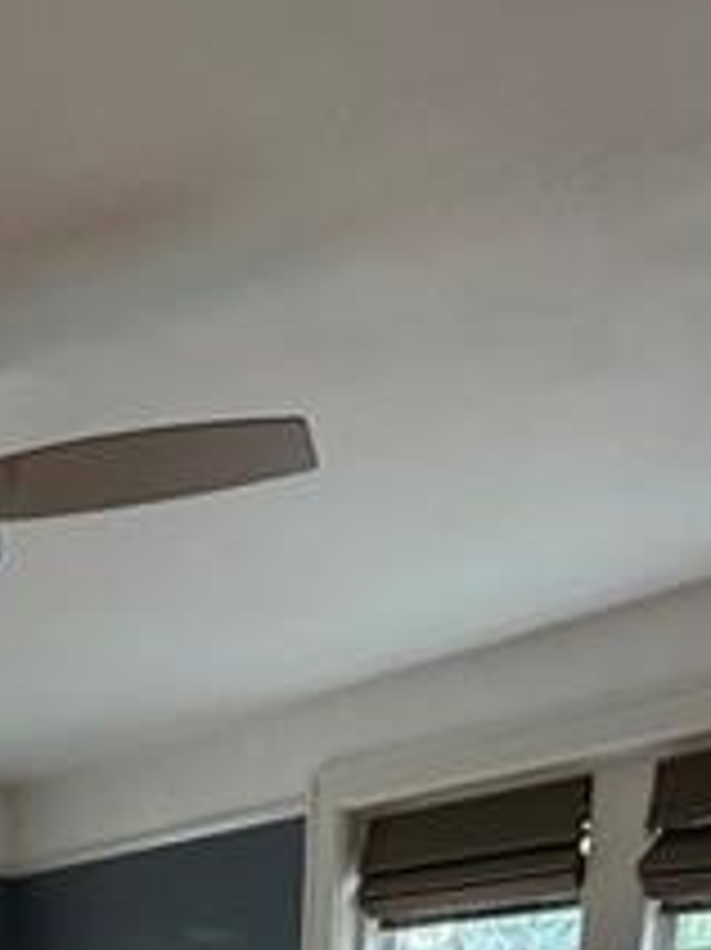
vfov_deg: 25.3
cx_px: 32
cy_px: 1513
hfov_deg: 27.2
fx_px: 1398
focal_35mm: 51
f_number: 2.2
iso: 200
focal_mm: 2.22
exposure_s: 1/120
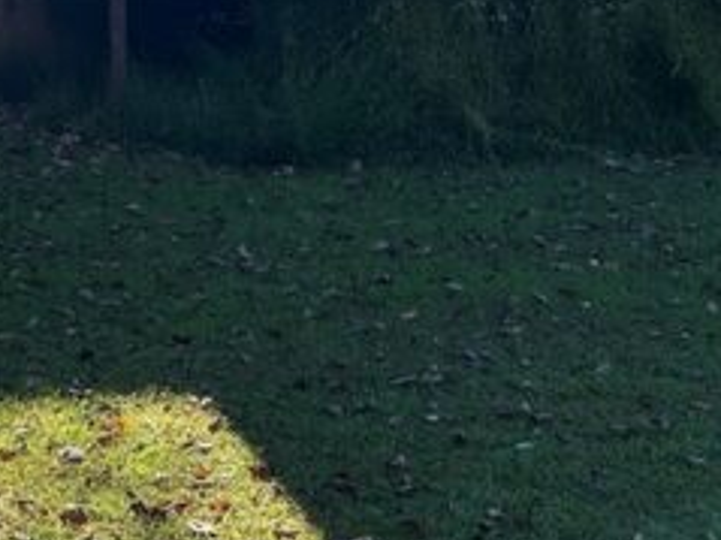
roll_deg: +1.0
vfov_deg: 16.2
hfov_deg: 22.5
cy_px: -127
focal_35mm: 87
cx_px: 317
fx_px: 1811
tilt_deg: +5.0
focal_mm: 5.7
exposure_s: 1/1698
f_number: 1.5
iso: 50
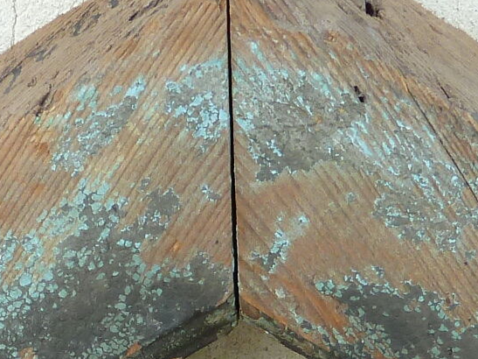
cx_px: 218
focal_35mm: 117
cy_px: 776
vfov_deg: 11.2
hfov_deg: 16.8
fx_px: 1615
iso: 80
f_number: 3.3
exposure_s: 1/60
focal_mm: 4.1
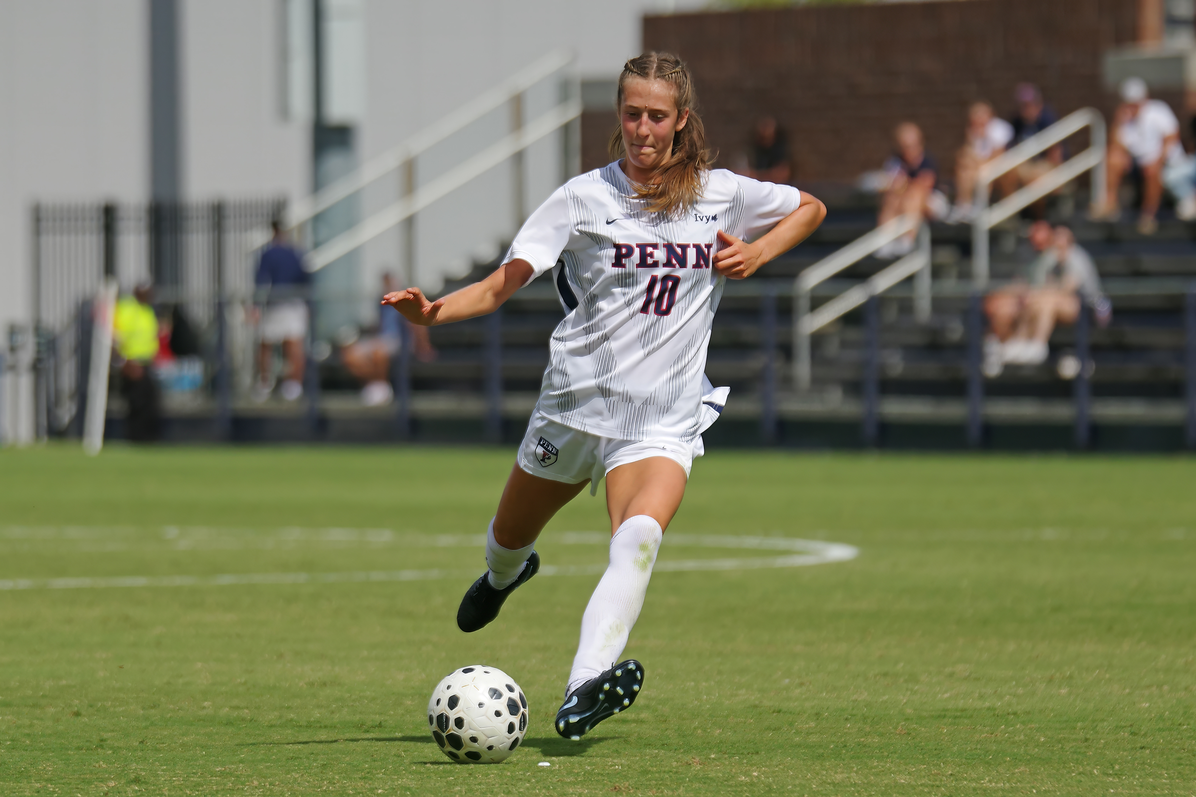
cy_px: 398
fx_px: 8205
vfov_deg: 5.6
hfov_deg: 8.3
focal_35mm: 247
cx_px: 598
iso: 320
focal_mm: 160
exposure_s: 1/8000
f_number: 2.8
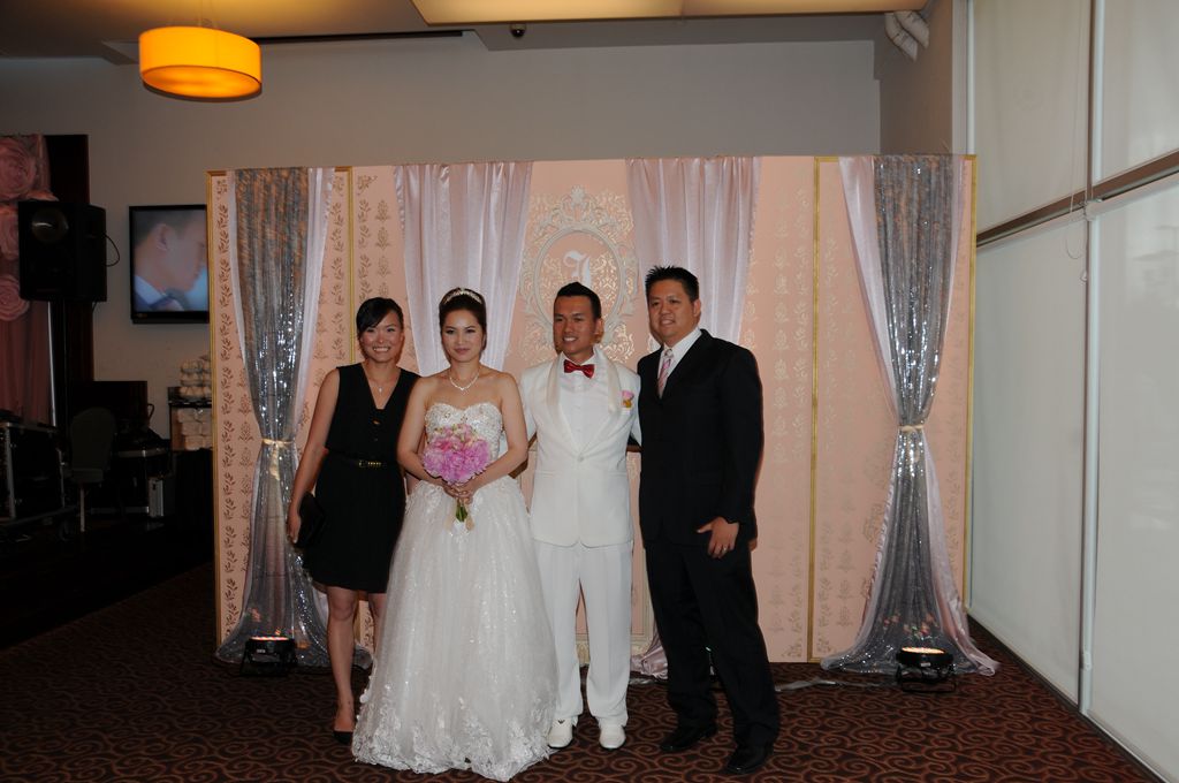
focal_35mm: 32
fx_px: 1030
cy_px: 392
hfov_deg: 59.6
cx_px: 590
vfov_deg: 41.6
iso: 200
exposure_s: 1/50
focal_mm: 21
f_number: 5.6
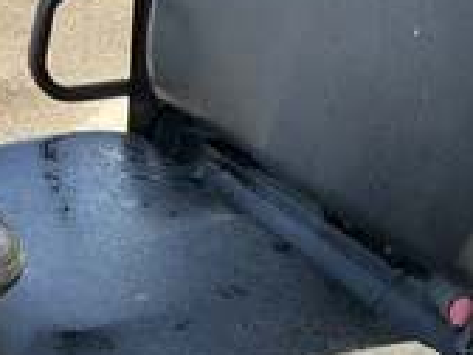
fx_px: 943
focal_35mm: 69
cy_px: 386
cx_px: 324
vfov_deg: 20.4
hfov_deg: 27.9
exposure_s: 1/403
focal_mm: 3
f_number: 1.8
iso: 25
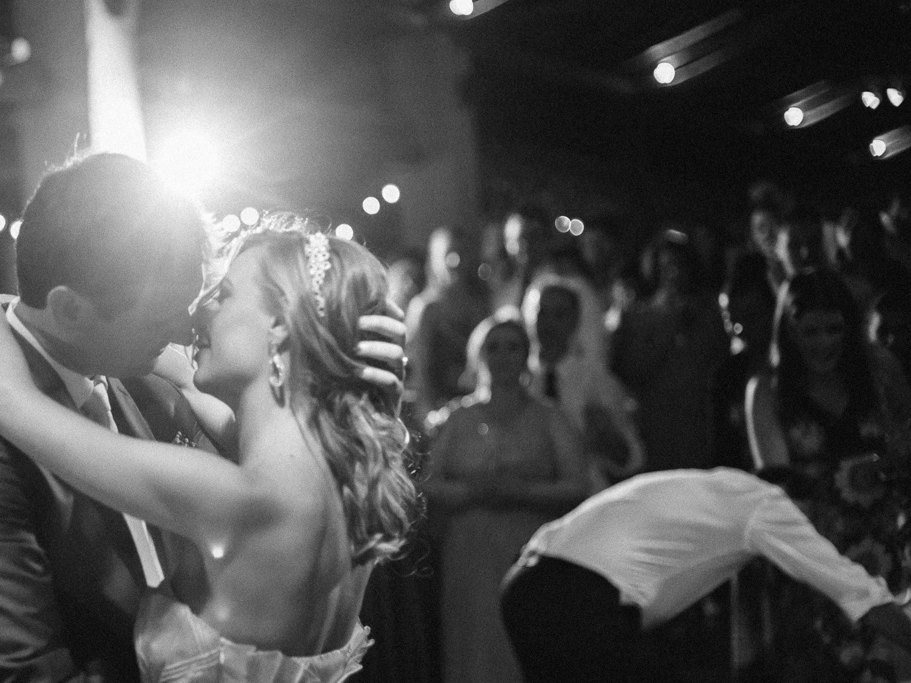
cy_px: 367
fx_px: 2053
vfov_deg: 18.9
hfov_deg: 24.7
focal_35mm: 78
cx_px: 205
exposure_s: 1/320
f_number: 1.8
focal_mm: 50
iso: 2000
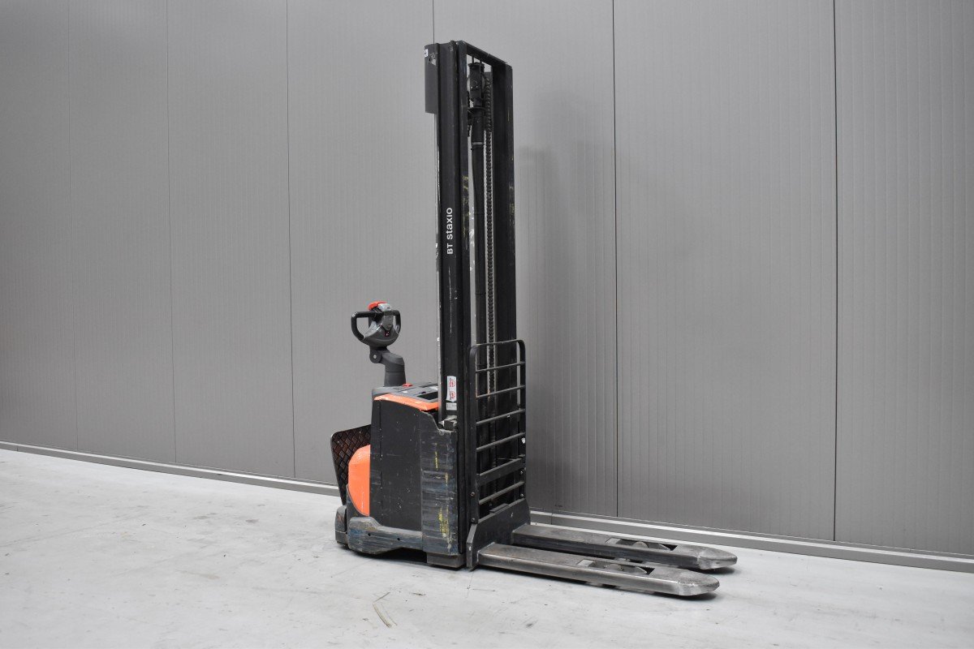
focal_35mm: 33
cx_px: 487
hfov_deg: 57.2
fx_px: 893
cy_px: 324
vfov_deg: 40.0
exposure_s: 1/50
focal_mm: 22
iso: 1600
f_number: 5
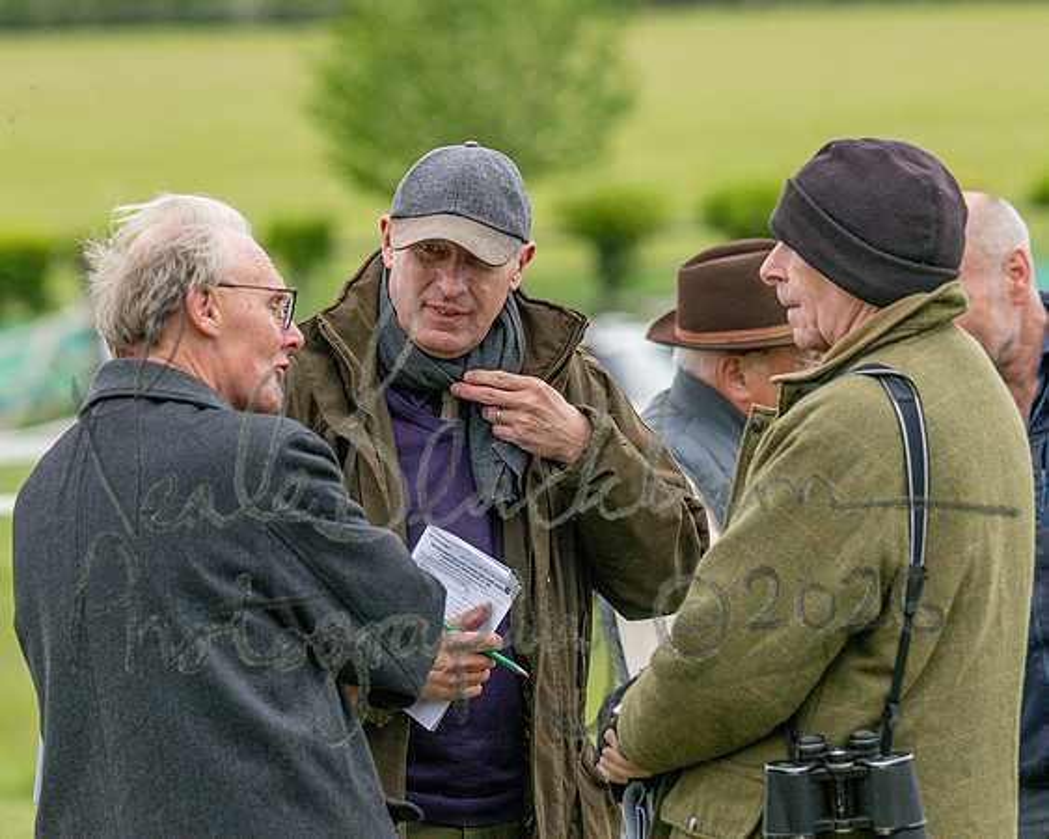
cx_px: 409
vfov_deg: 4.6
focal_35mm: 340
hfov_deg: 5.7
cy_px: 327
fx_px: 10541
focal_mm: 165
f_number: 4
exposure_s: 1/2000
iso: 400
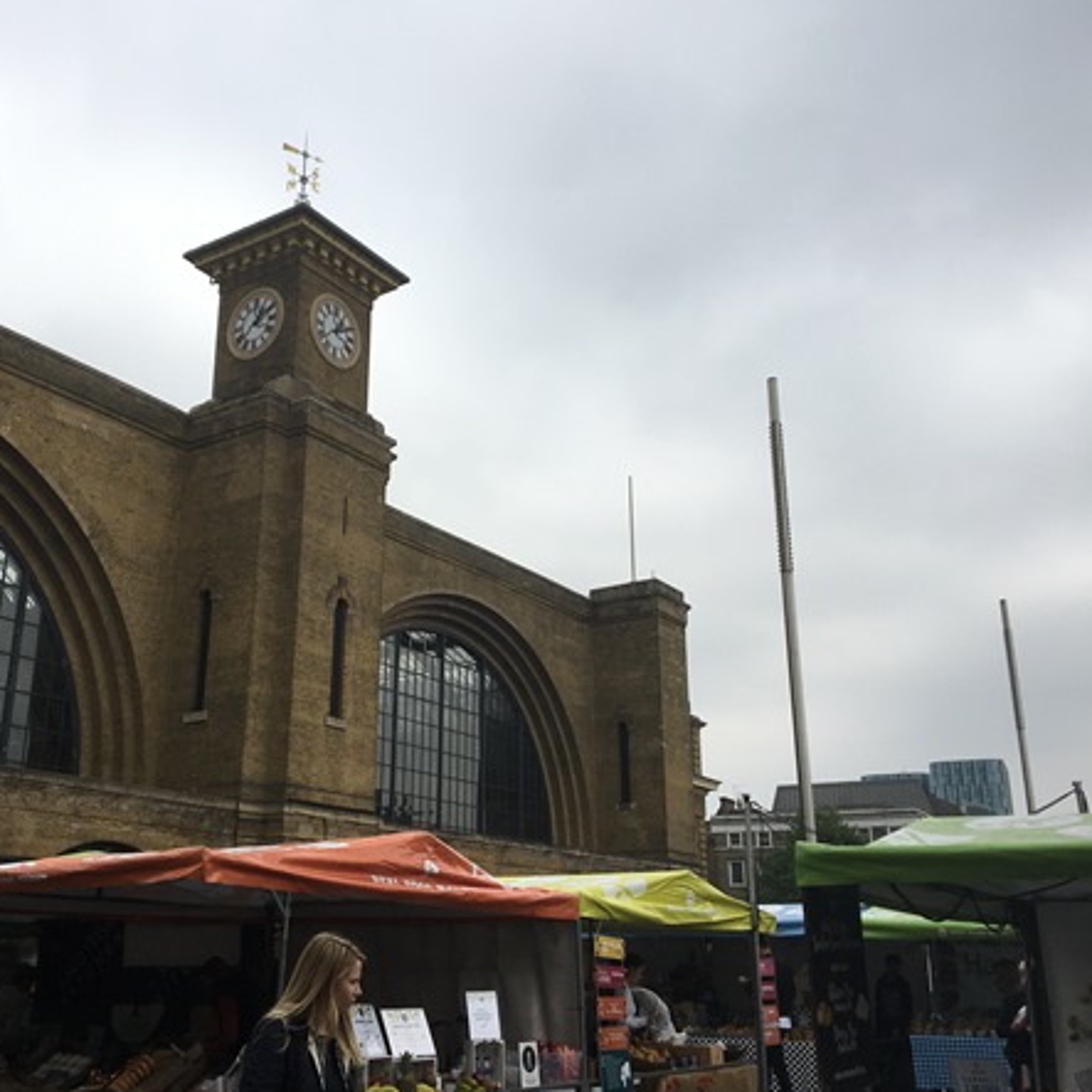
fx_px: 1249
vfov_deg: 47.2
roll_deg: -0.5
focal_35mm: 35
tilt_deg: +18.9
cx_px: 472
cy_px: 545
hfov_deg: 47.1
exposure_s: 1/2137
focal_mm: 4.15
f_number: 2.2
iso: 25
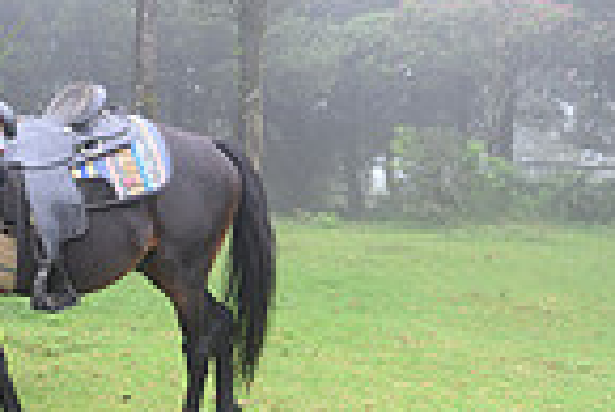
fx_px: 1197
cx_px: -131
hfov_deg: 25.7
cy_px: 130
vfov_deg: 19.4
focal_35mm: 70
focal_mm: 17.5
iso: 250
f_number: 4
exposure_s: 1/160
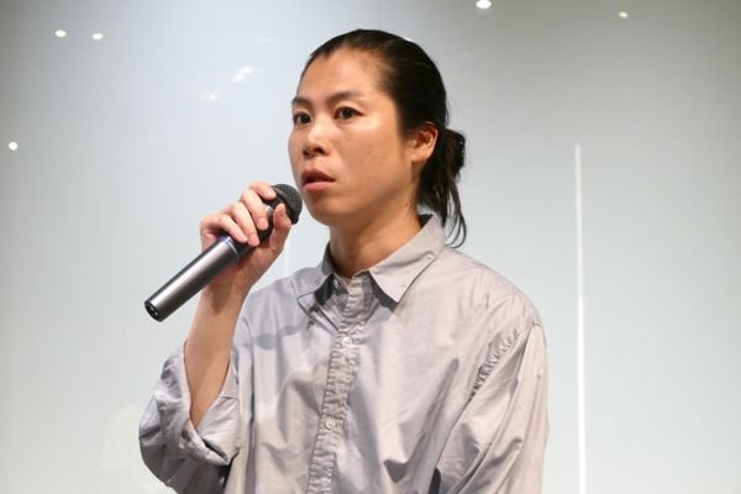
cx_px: 370
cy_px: 247
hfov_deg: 26.7
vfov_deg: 17.9
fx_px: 1564
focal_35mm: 76
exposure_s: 1/80
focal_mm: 27.88
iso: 500
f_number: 3.7
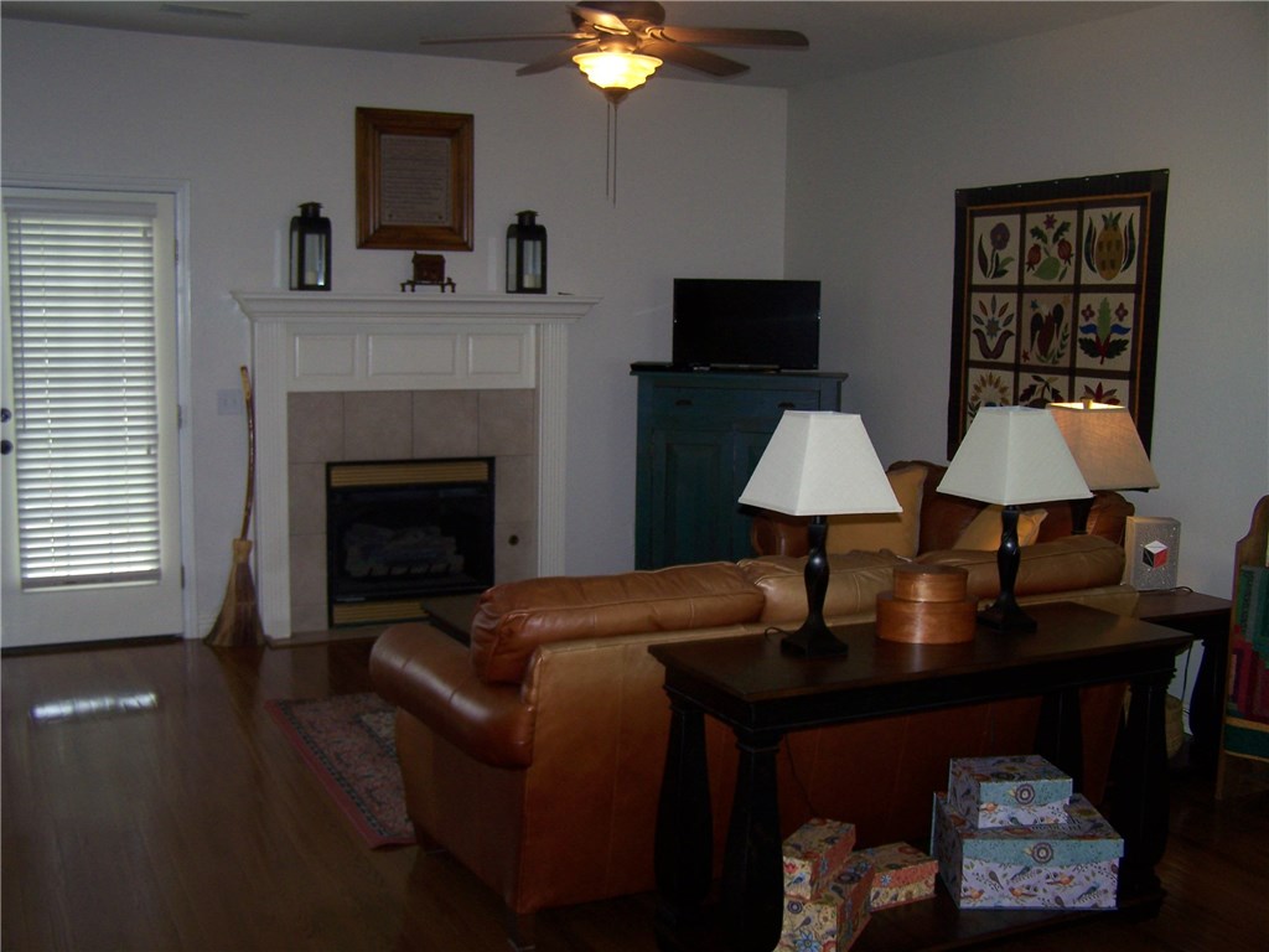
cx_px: 634
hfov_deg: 49.0
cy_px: 476
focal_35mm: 38
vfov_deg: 37.7
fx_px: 1393
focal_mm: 6.3
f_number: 2.8
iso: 80
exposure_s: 1/60
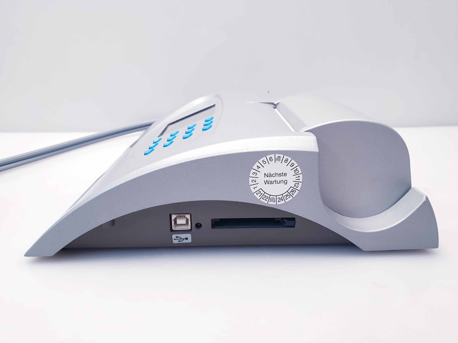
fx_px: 344
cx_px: 229
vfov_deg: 53.1
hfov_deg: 67.3
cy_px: 172
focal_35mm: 26
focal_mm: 4.3
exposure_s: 1/50
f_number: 2.4
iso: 100
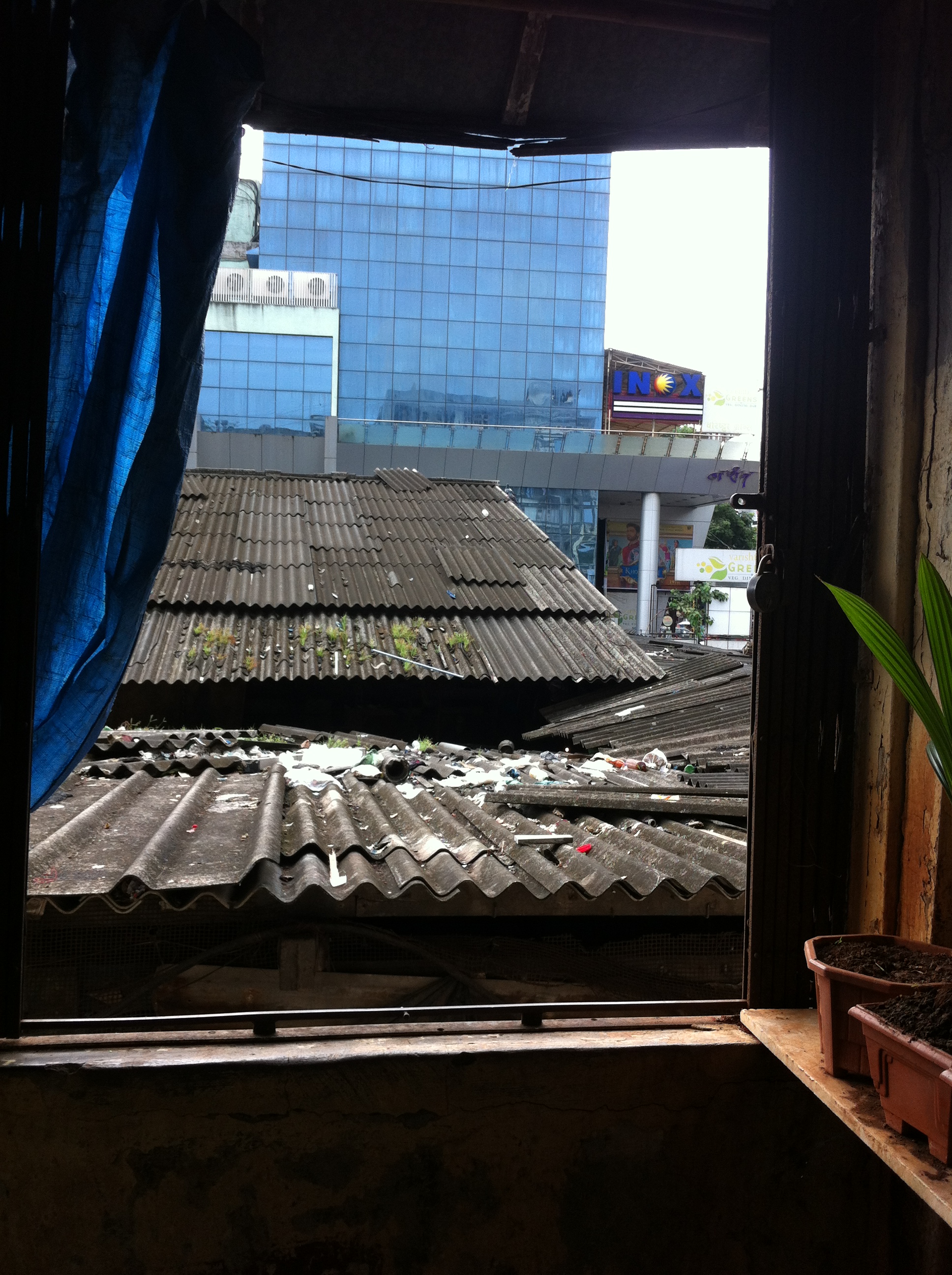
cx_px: 476
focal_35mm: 35
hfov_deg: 40.6
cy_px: 638
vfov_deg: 52.7
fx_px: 1287
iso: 80
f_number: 2.8
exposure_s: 1/131
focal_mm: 3.85
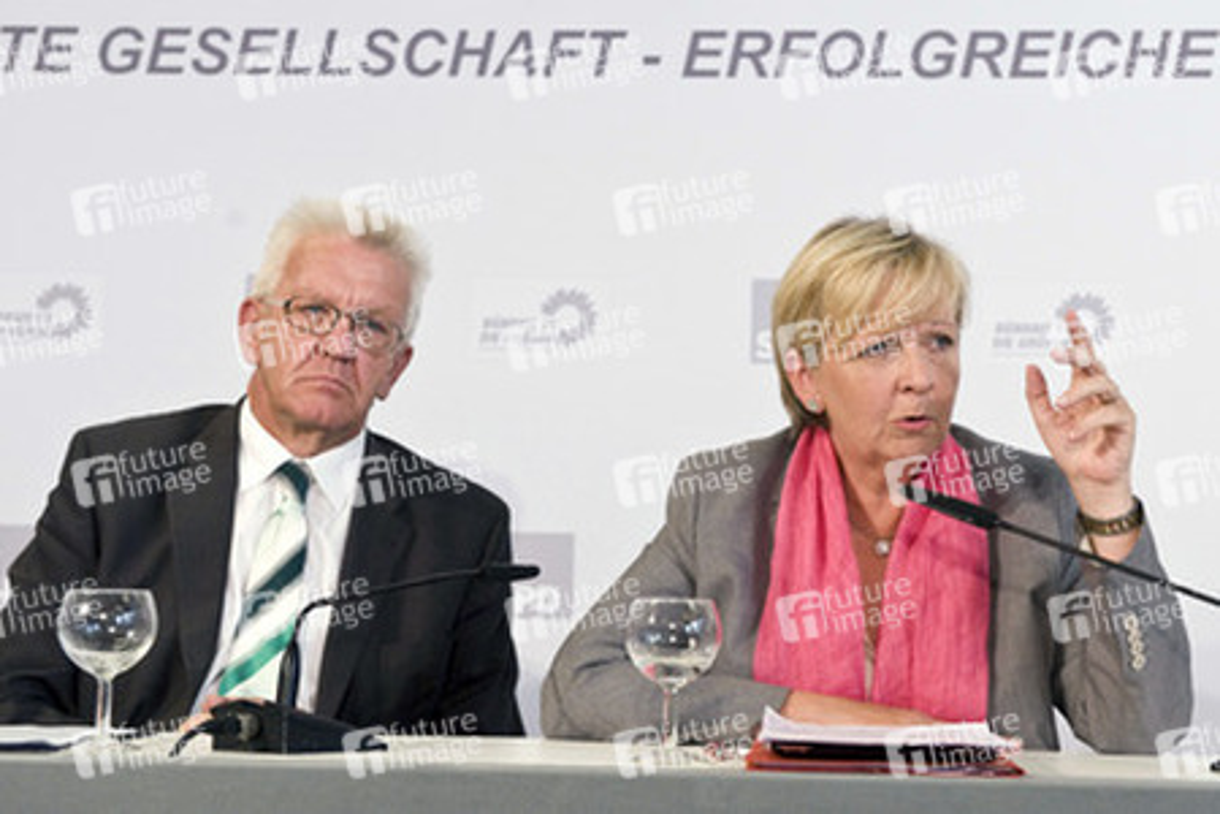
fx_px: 1965
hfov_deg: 34.5
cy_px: 407
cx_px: 610
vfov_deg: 23.4
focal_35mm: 58
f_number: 5.6
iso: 1600
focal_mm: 58
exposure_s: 1/400
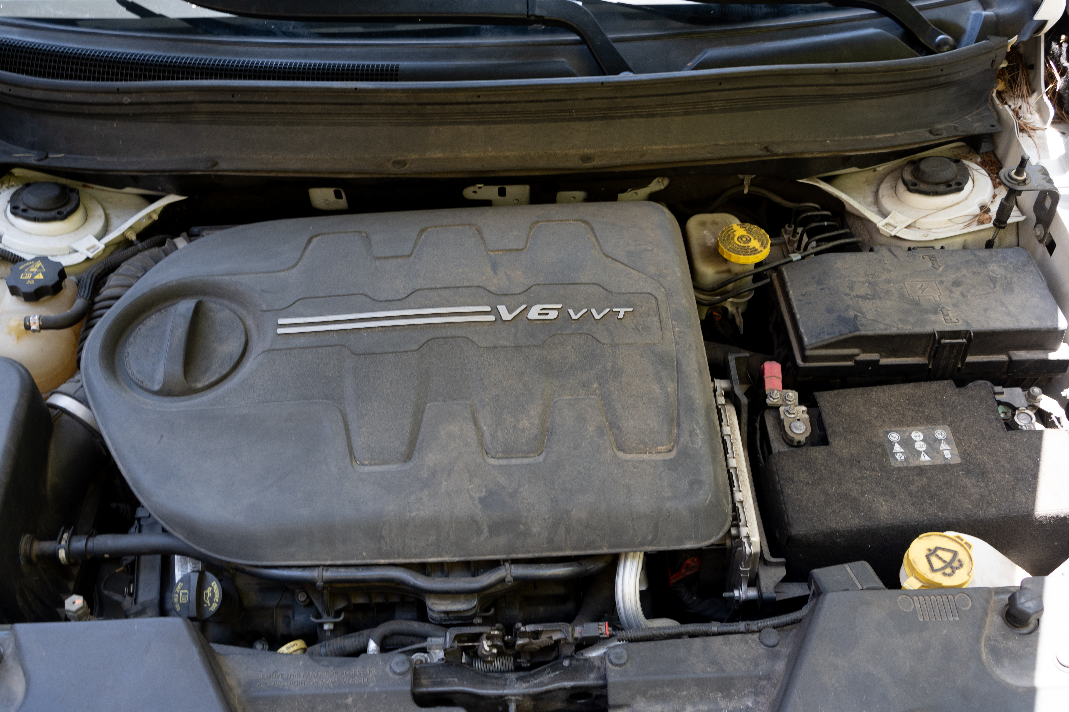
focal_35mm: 37
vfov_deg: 35.9
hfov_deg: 51.9
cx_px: 536
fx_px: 1099
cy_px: 349
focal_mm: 24
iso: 200
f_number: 5.6
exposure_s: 1/50
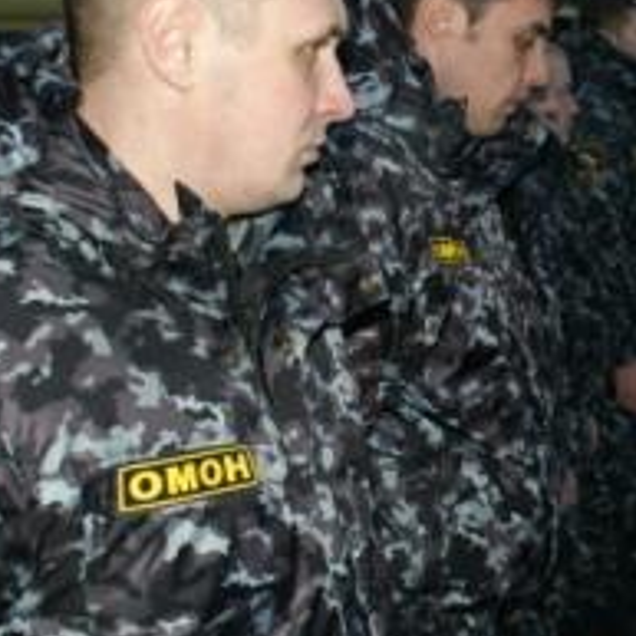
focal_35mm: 71
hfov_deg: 23.3
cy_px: 204
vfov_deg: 24.2
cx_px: 643
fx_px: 1476
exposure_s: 1/60
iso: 400
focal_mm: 24
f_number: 5.6
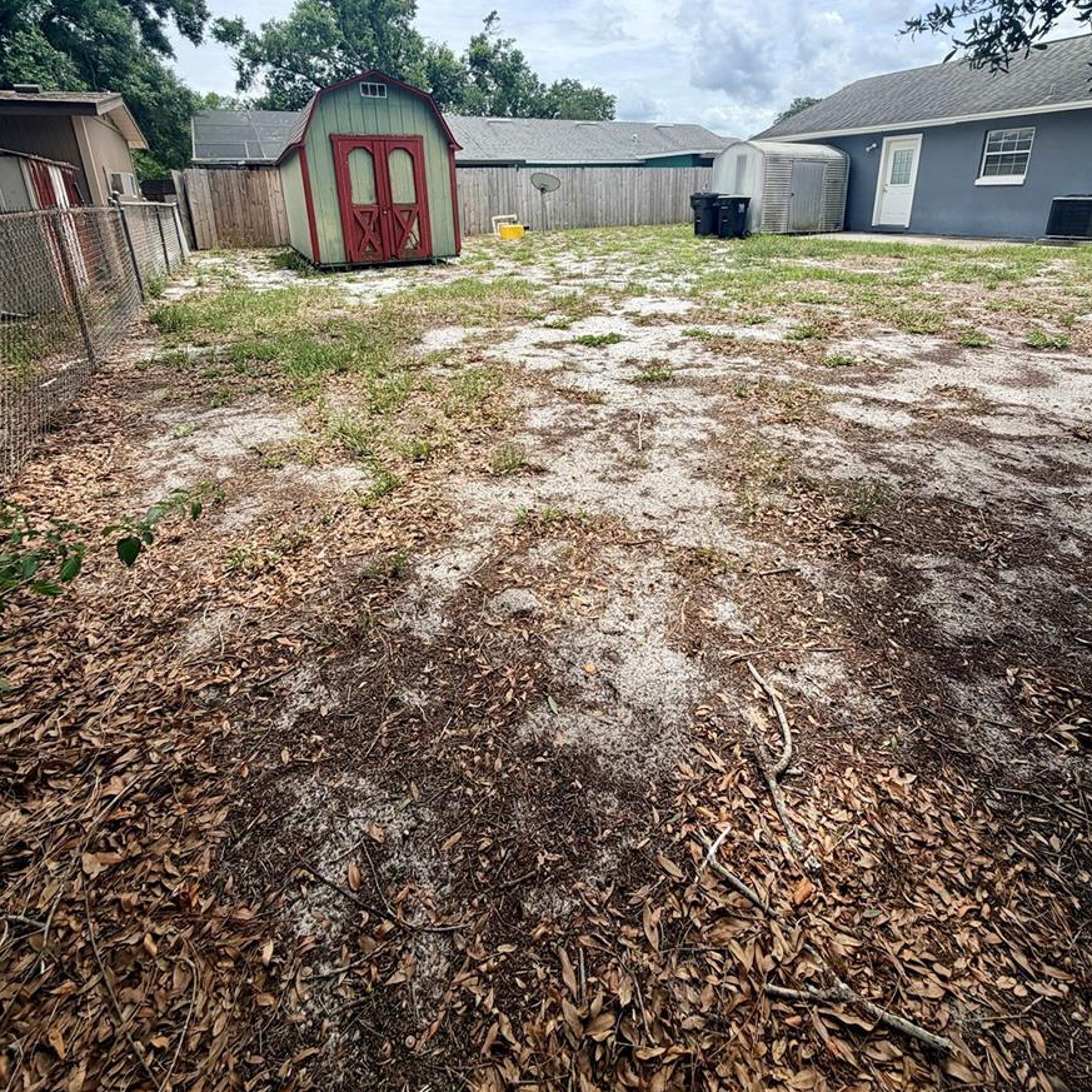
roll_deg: +1.4
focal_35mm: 17
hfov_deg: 84.0
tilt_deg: -16.8
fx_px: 607
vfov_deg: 81.9
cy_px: 390
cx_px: 554
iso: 20
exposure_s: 1/1087
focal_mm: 2.22
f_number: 2.2
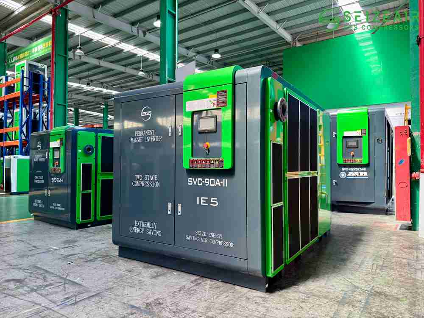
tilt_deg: +2.0
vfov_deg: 56.8
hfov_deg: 71.6
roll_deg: +0.0
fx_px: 294
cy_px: 159
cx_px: 212
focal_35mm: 24
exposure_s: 1/121
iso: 100
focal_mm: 6.76
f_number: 1.78
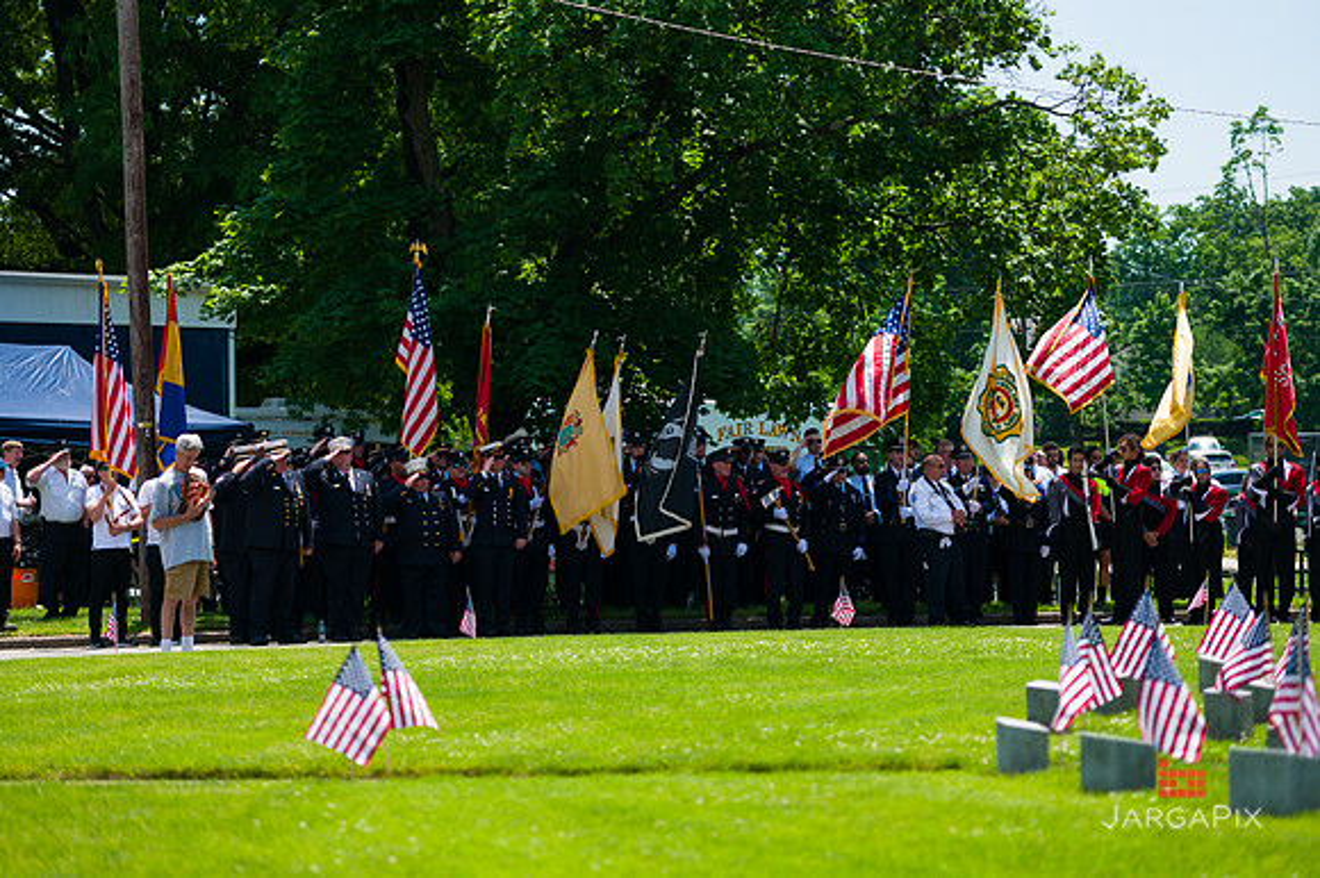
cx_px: 660
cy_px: 439
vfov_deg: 13.0
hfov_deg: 19.5
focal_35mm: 105
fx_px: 3848
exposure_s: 1/2500
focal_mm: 105
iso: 200
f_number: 3.2
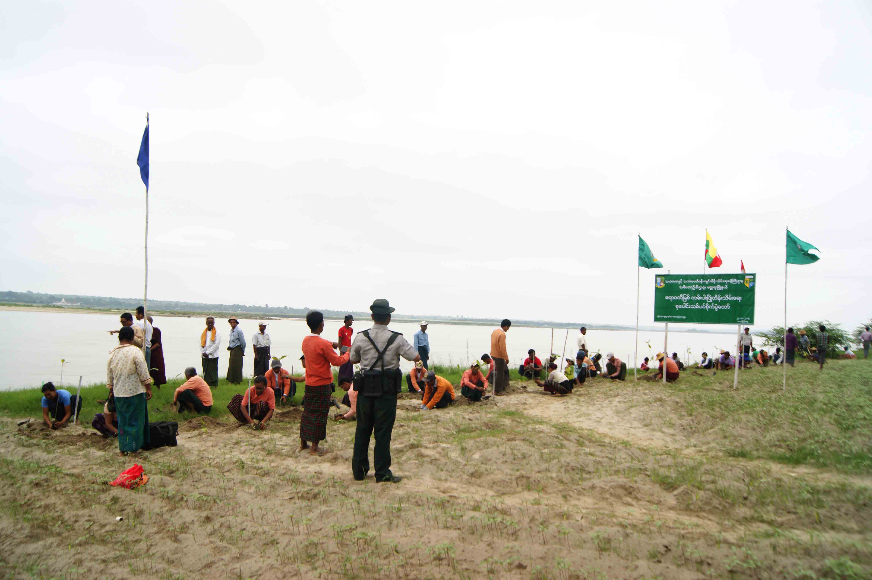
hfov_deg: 49.6
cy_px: 290
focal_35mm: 39
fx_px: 944
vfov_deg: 34.2
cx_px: 436
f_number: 10
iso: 200
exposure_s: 1/200
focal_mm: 26
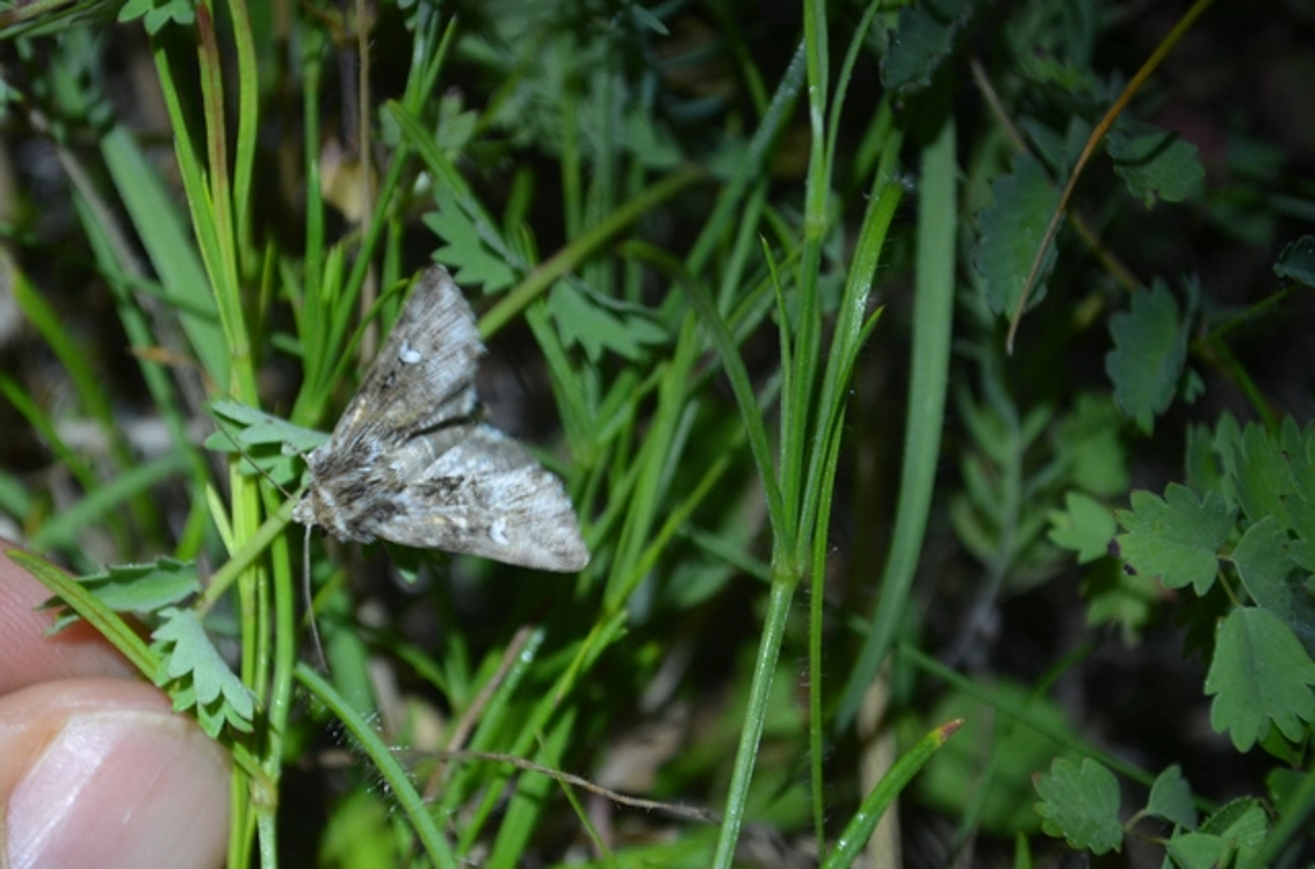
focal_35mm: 82
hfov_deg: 24.7
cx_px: 658
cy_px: 434
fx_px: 3005
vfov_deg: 16.5
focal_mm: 55
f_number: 6.3
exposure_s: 1/60
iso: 400
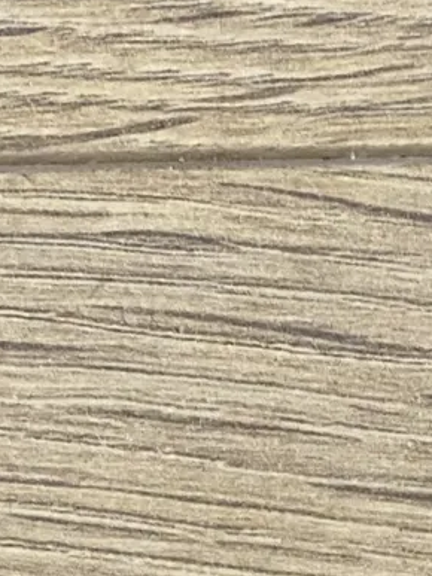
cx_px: 801
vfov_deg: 10.5
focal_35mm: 172
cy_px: 1183
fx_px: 2864
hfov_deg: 8.3
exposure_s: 1/50
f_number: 1.8
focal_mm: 4.25
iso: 80
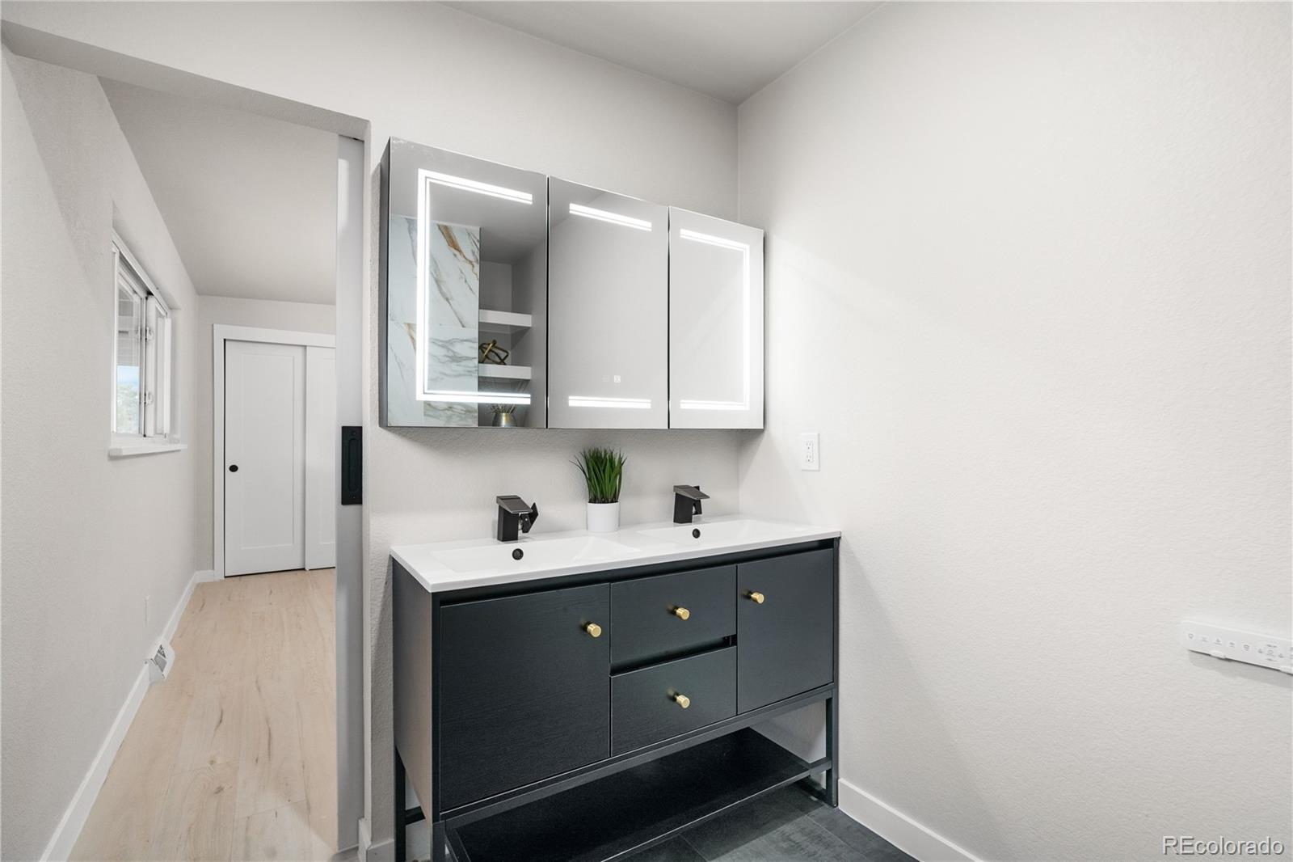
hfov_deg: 96.7
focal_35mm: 16
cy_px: 431
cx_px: 646
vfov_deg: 73.7
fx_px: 575
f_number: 8
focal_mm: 16
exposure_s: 1/30
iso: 500
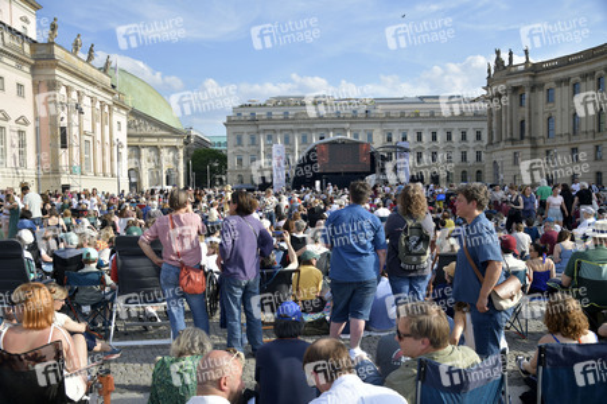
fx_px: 539
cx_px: 304
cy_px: 202
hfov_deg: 58.8
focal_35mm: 32
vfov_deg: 41.1
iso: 160
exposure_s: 1/200
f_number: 8
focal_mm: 32
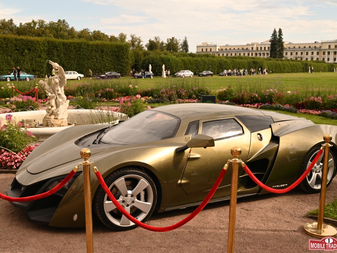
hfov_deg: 46.8
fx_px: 389
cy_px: 127
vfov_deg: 36.0
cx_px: 160
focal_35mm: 40
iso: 160
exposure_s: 1/250
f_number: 8
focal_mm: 36
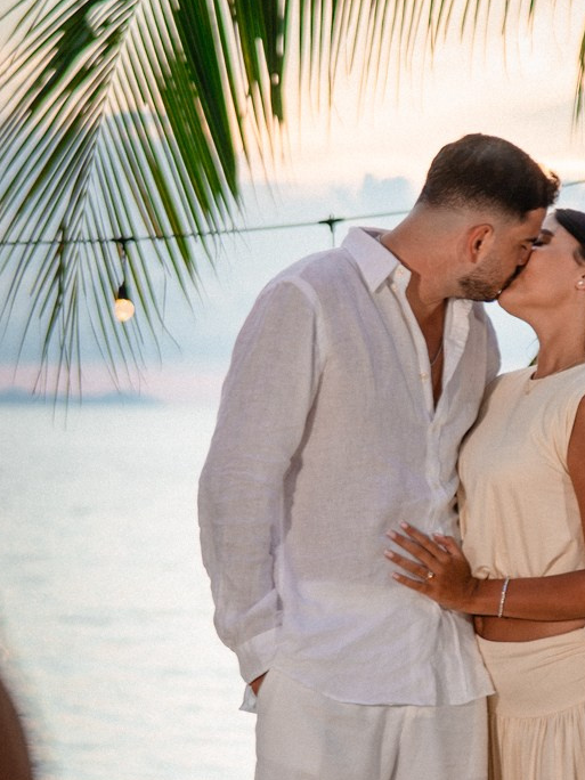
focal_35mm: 170
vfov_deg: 11.6
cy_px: 418
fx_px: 3831
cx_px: 416
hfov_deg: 8.7
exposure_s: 1/400
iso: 160
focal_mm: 50
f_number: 2.2
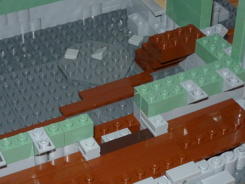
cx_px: 125
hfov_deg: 24.7
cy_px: 100
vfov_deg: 18.6
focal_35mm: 79
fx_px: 559
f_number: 4
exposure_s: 1/30
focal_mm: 5.2
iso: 100
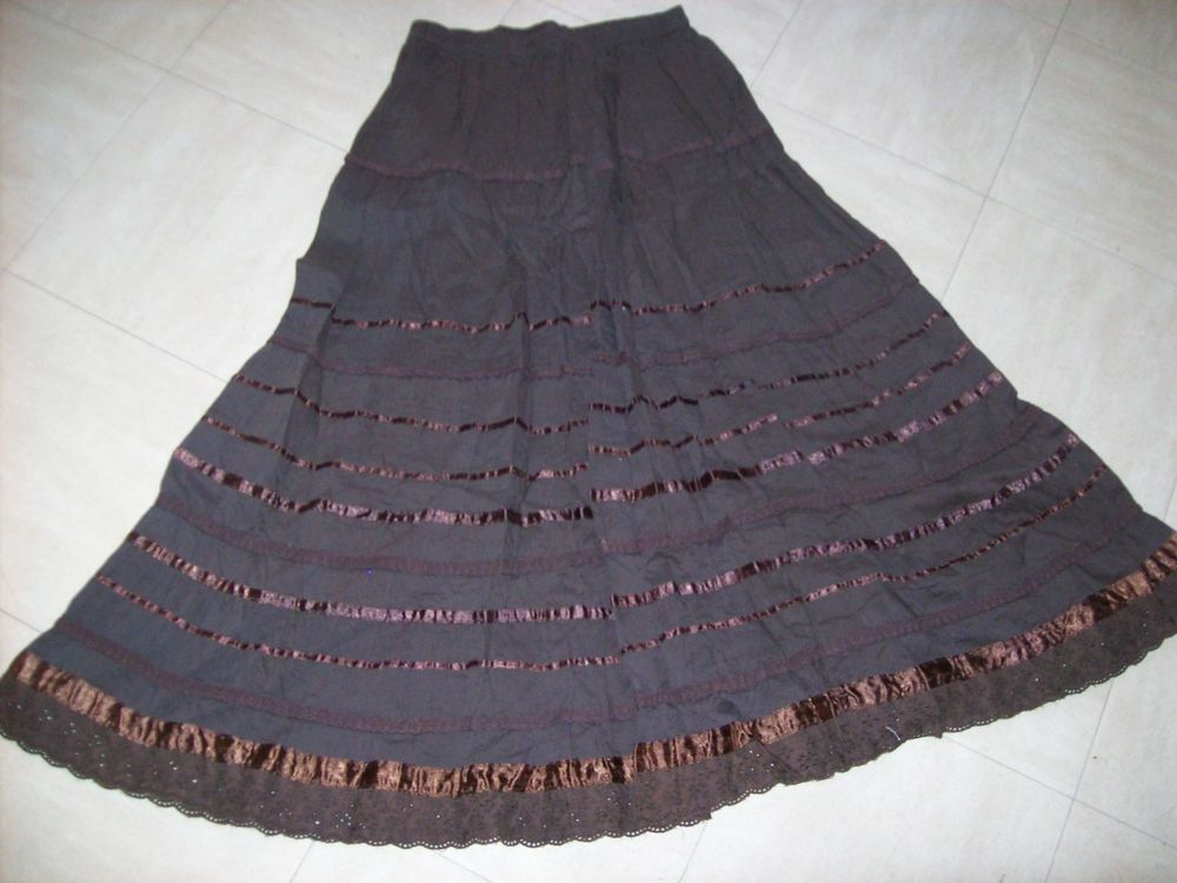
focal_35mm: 36
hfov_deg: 51.4
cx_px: 588
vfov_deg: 39.7
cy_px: 442
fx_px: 1224
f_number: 2.7
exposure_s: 1/64
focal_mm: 6
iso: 200
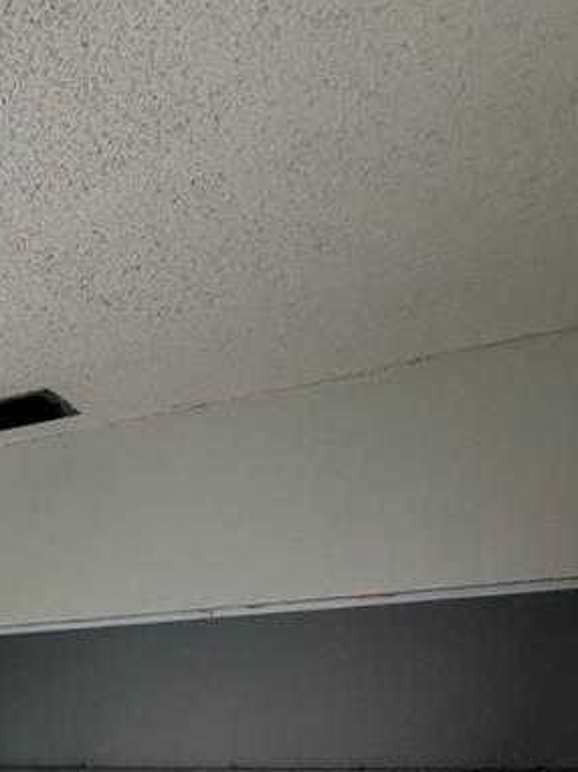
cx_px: -291
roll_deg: -0.7
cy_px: 1144
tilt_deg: -20.6
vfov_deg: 28.6
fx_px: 981
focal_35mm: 44
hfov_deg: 25.0
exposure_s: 1/120
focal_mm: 2.22
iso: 200
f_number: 2.2
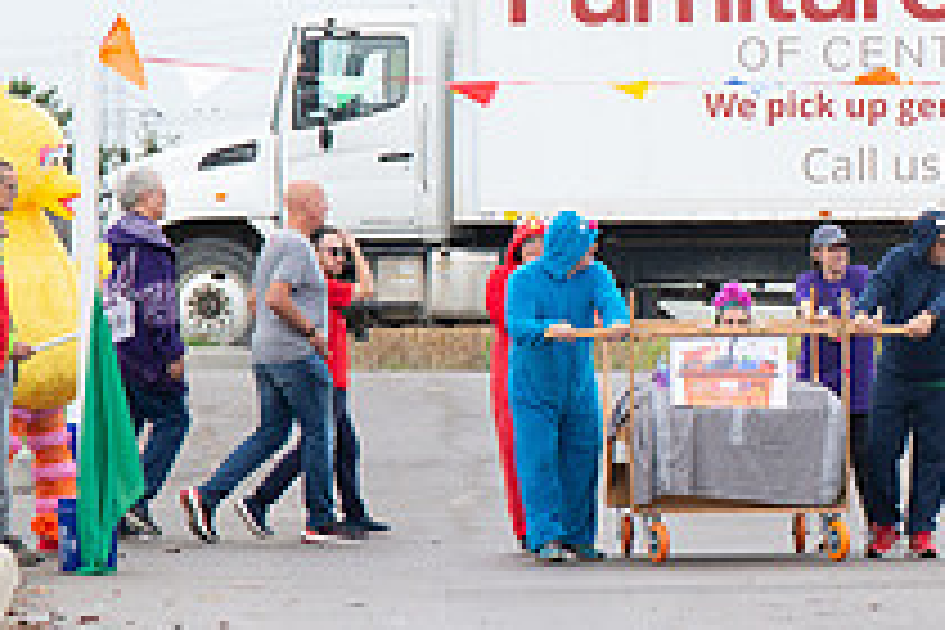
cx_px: 1279
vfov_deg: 2.3
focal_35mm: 611
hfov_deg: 3.4
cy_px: 334
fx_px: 16037
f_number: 9
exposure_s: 1/250
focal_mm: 200
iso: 640
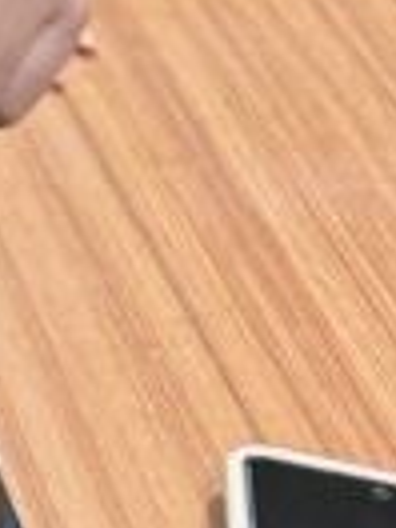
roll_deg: -0.2
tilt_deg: -10.4
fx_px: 2776
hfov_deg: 6.7
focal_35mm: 182
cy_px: -920
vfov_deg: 9.2
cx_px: -1088
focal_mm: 6.76
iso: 80
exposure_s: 1/100
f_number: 1.78
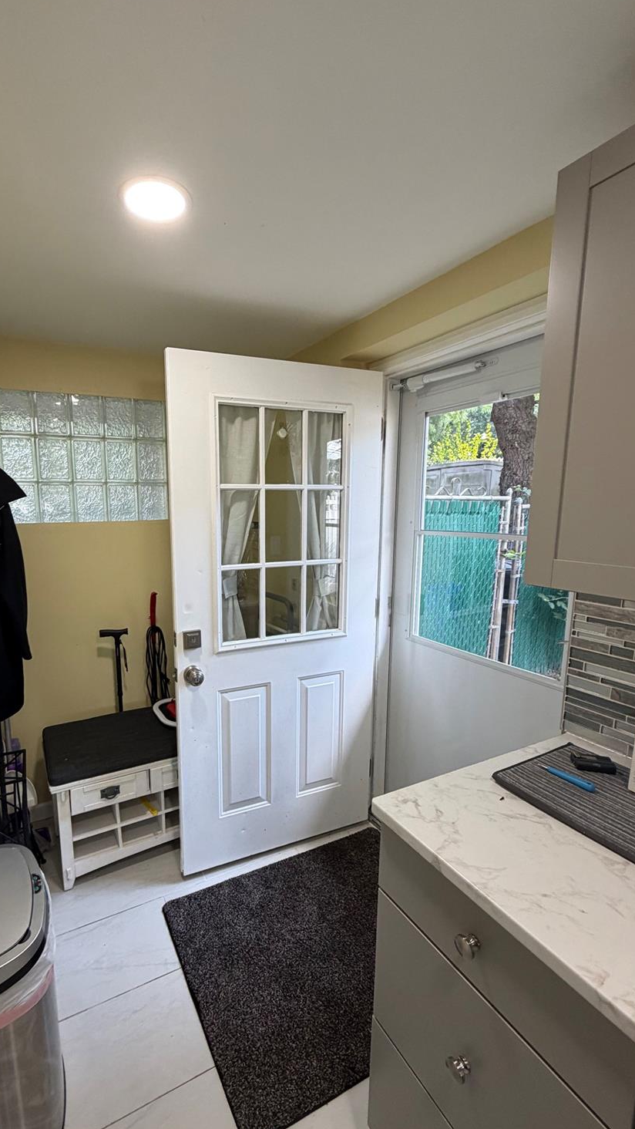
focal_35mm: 16
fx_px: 479
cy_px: 581
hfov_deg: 66.1
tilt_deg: -8.2
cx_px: 237
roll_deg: -0.6
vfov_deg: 99.3
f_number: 2.2
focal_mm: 2.22
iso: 200
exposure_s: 1/121
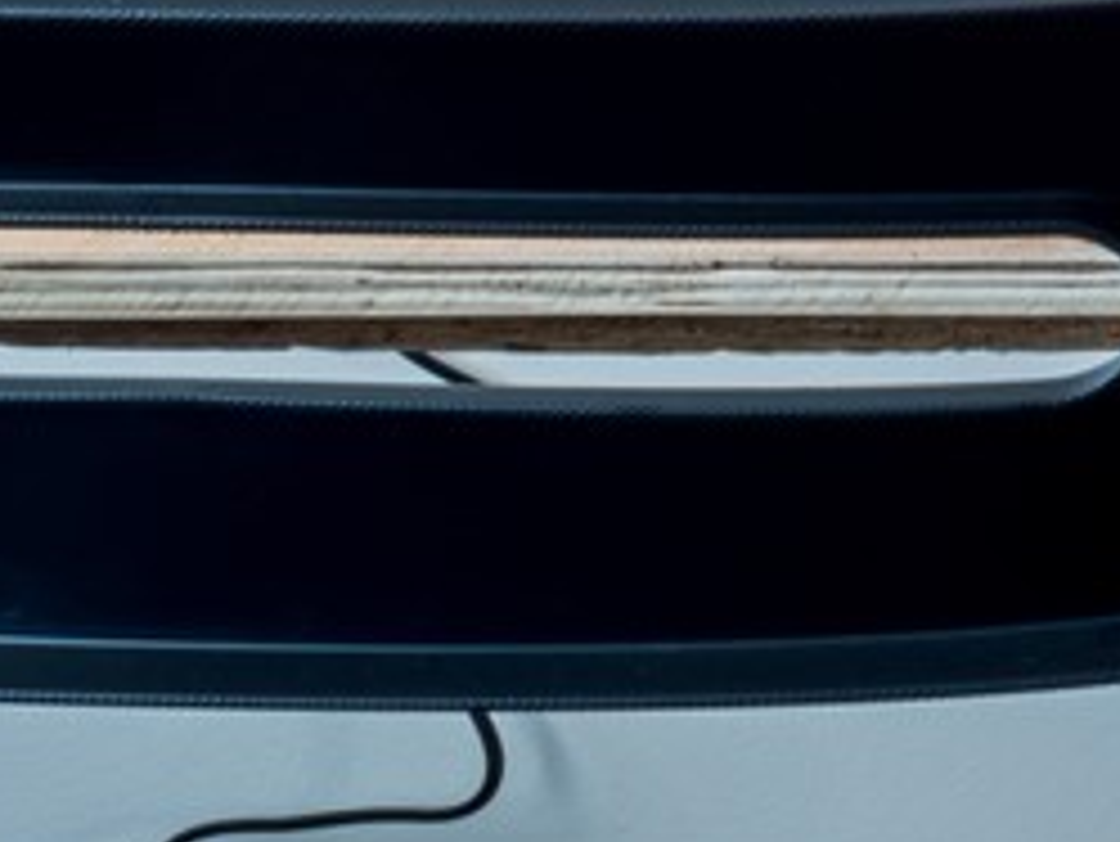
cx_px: 2314
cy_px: -1132
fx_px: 7380
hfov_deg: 8.2
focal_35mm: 228
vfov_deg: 6.2
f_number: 18
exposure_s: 2
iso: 100
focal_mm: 24
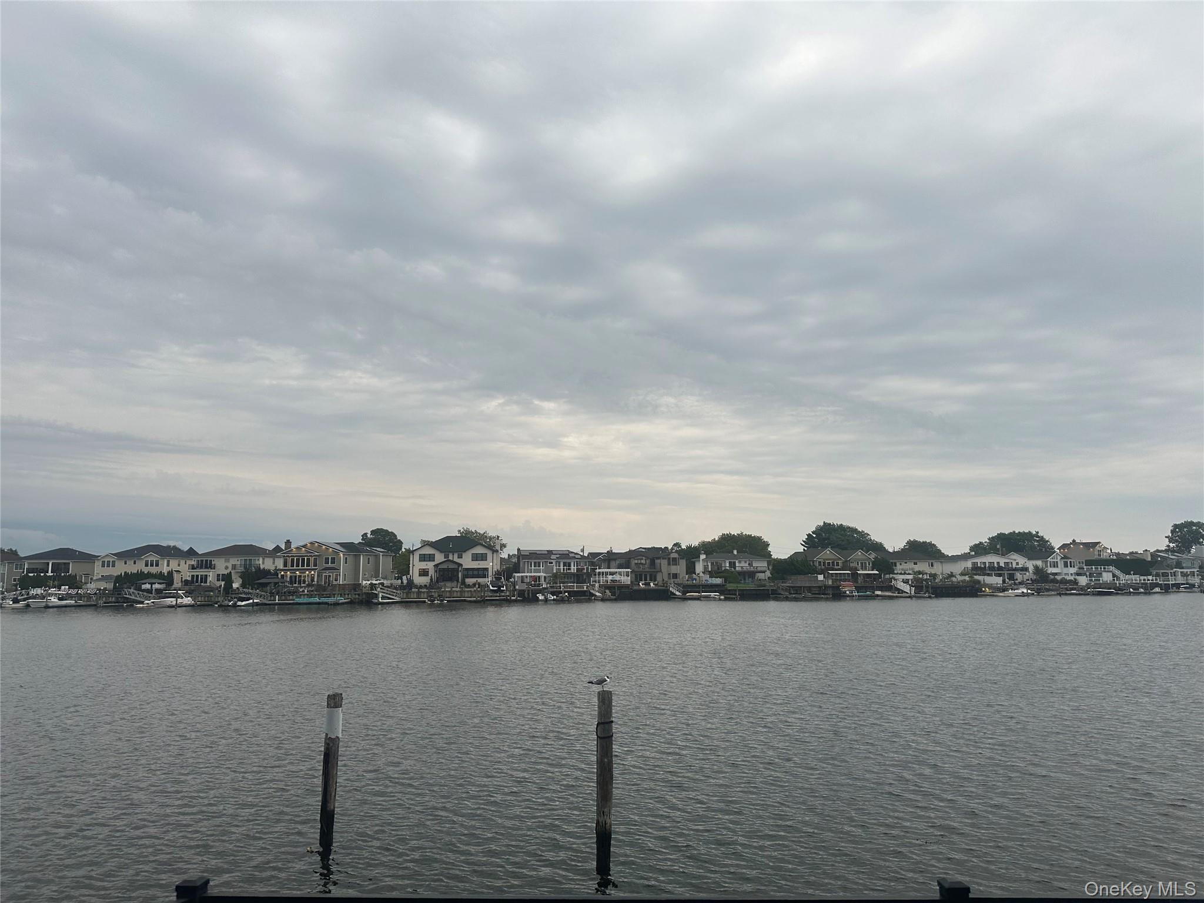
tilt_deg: +8.5
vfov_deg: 56.8
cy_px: 452
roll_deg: +0.5
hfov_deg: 71.6
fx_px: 835
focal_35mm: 24
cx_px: 602
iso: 80
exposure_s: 1/352
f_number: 1.78
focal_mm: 6.86
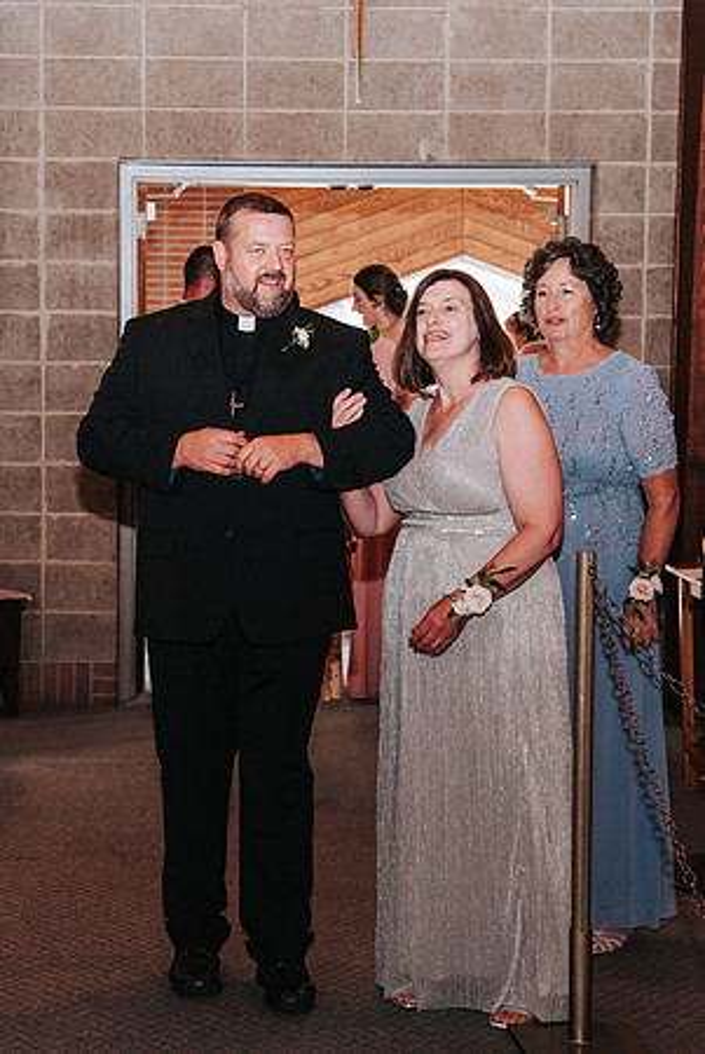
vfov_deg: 25.4
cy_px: 473
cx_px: 262
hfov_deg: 17.1
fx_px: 2335
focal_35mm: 80
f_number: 4
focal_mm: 48
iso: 1000
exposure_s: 1/200
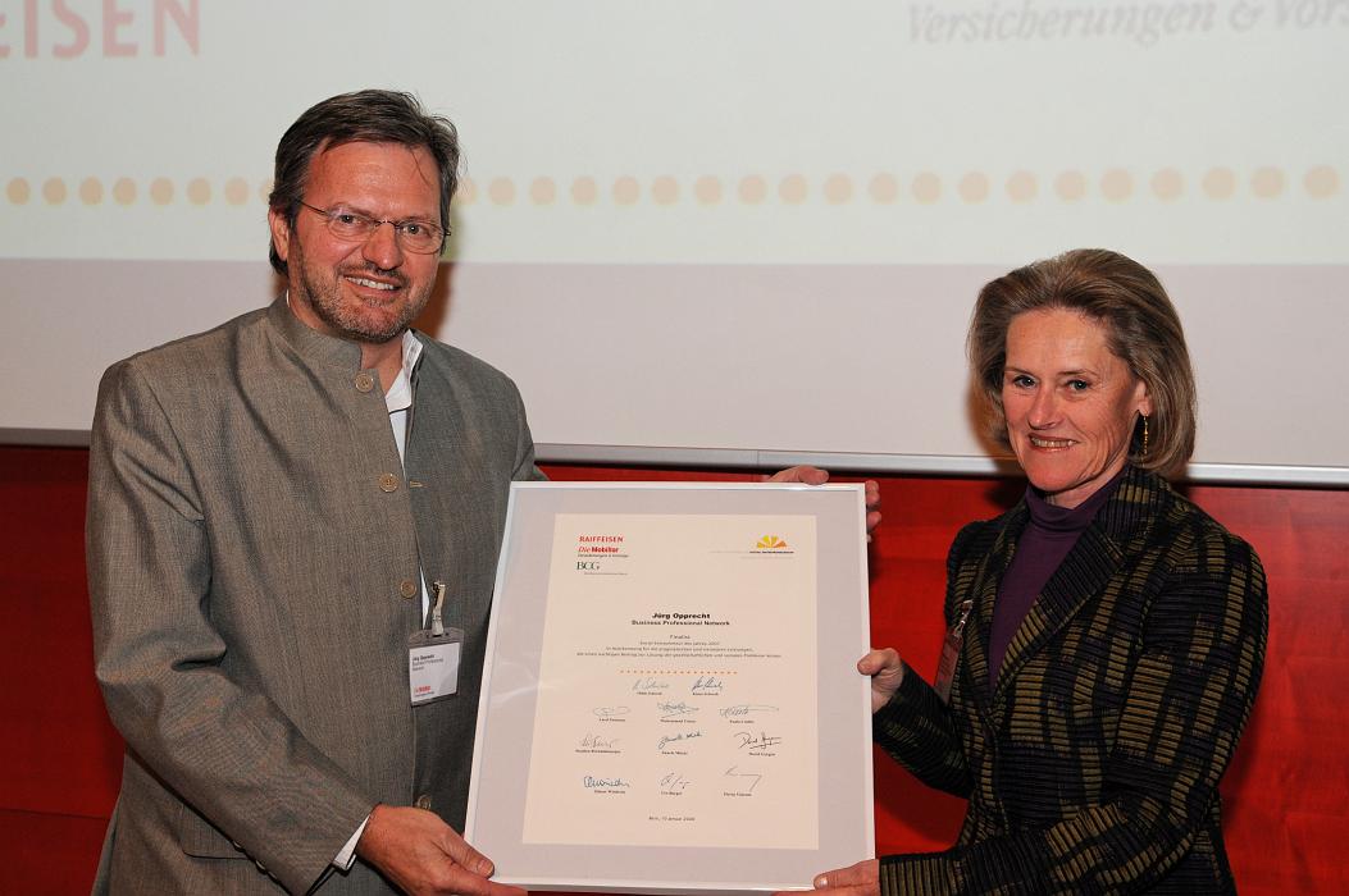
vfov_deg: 25.7
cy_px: 448
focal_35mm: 52
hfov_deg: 37.9
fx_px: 1965
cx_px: 674
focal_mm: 35
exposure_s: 1/60
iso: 400
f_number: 5.6
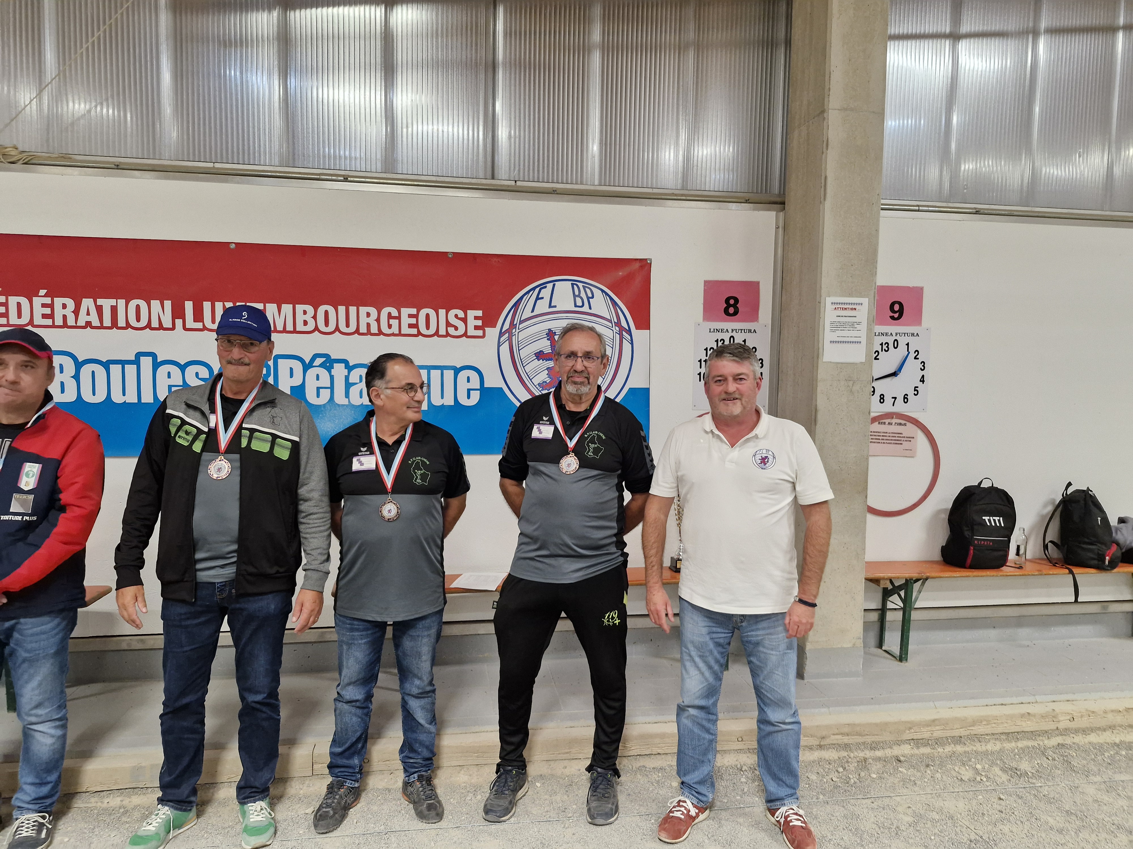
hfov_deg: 73.9
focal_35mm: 23
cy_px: 424
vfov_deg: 58.9
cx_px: 566
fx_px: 753
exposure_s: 1/100
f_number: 1.8
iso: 500
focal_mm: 5.54
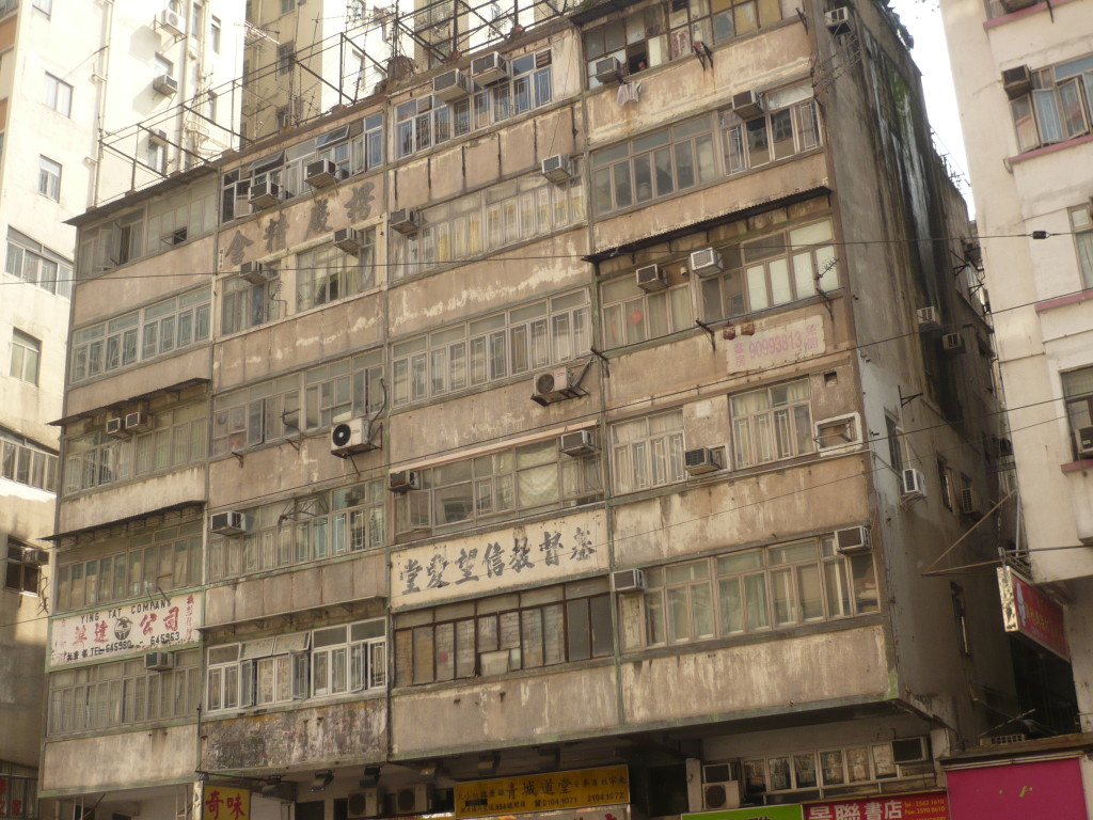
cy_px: 410
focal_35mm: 45
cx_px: 546
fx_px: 1421
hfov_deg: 42.1
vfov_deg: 32.2
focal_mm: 7.4
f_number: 3.5
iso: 100
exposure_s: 1/320
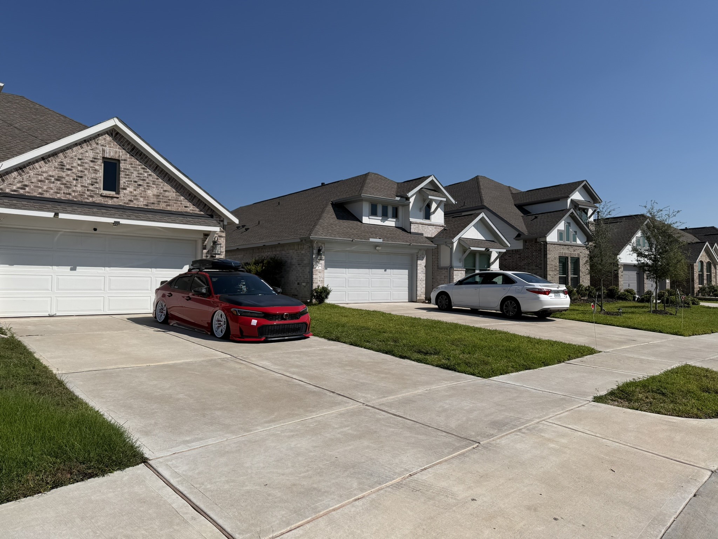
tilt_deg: -0.6
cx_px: 359
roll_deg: +2.5
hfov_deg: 71.6
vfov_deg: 56.8
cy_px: 270
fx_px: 498
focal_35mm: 24
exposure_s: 1/10309
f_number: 1.78
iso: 80
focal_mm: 6.76
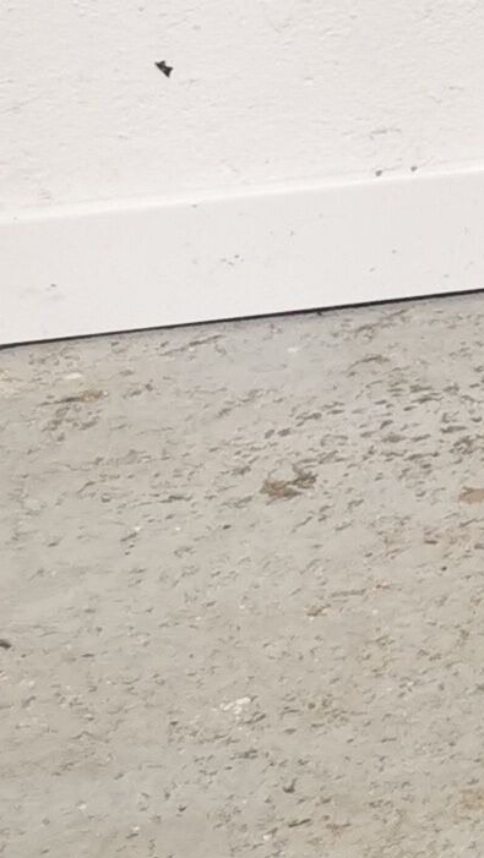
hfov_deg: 6.4
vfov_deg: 13.6
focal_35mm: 153
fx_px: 3486
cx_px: 1951
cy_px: -206
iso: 125
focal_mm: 5.58
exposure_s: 1/50
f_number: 1.8
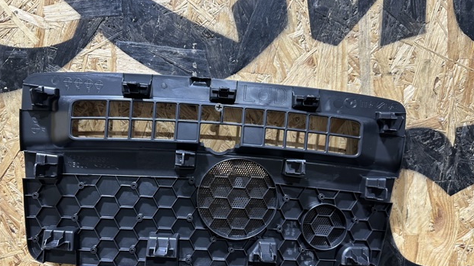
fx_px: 339
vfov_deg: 42.6
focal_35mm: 27
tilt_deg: -11.7
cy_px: 162
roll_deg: +2.8
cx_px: 230
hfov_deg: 69.9
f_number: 1.78
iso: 200
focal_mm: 6.86
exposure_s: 1/50
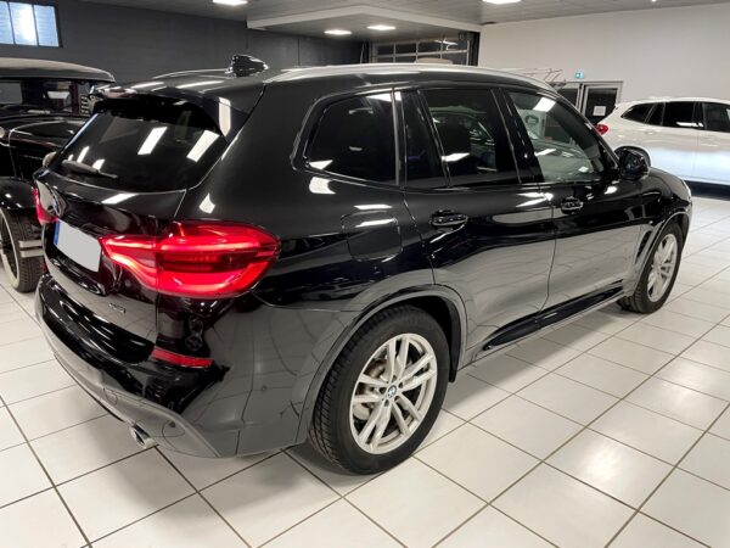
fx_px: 548
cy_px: 274
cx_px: 365
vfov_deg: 53.1
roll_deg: -1.2
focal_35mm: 26
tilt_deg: -17.7
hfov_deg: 67.3
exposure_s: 1/60
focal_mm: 4.2
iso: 200
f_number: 1.6
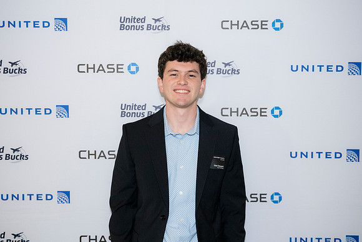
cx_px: 181
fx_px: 463
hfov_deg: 42.7
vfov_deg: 29.3
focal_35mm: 46
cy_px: 121
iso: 3200
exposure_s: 1/125
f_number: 4
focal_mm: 46
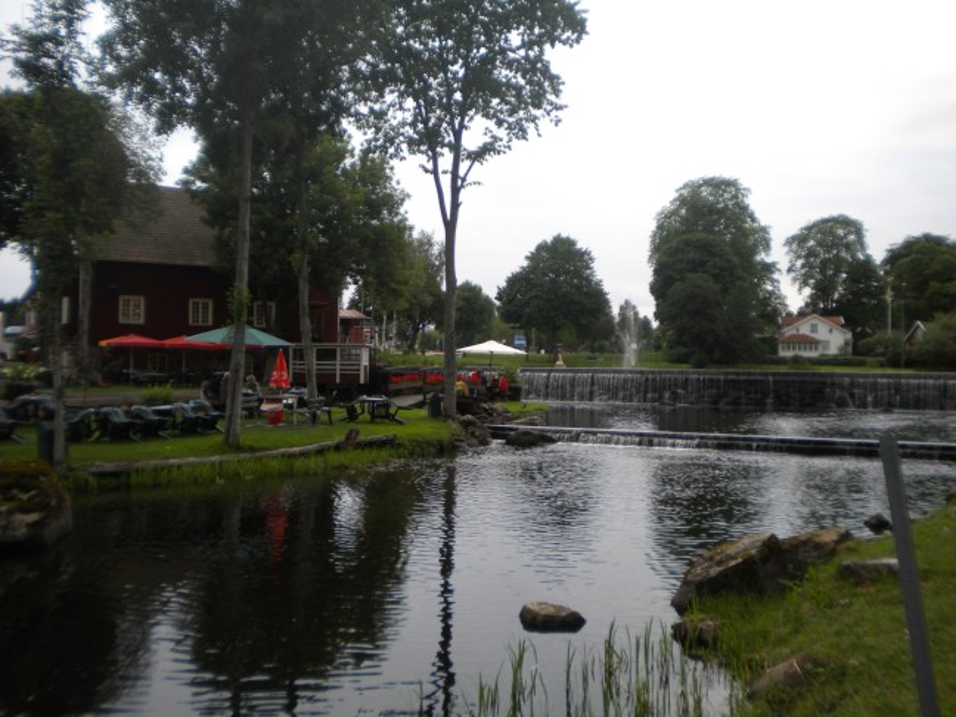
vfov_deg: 40.7
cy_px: 358
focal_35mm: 35
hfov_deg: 52.6
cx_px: 478
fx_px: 967
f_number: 3.1
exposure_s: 1/241
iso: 80
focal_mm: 6.3
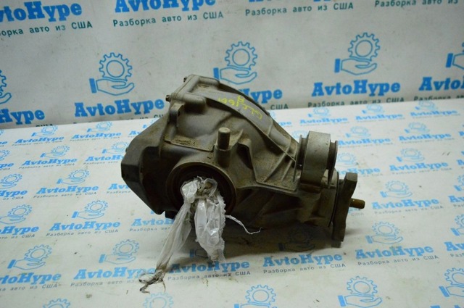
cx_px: 232
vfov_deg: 39.9
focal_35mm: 33
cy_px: 154
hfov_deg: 57.3
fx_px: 425
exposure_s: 1/1000
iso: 6400
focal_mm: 22
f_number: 4
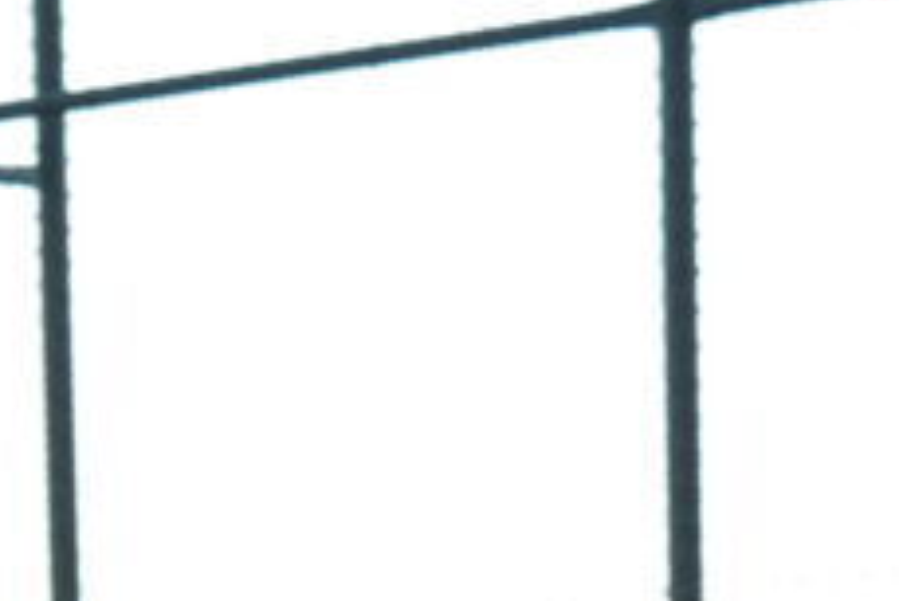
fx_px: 7946
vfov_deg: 4.2
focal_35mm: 318
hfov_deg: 6.1
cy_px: 1514
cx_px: -1433
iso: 140
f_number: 4.8
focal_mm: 38
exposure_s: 1/125
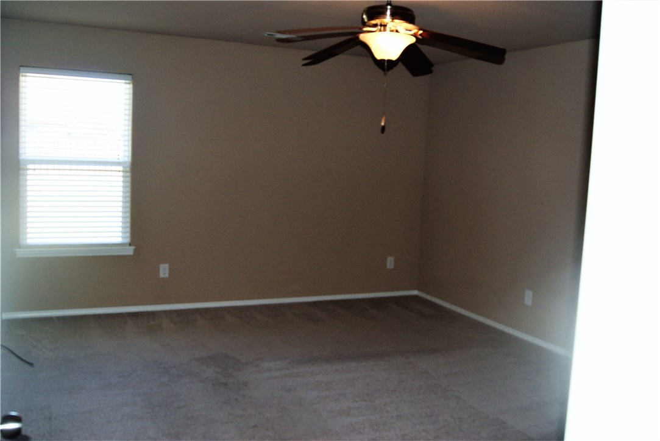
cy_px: 220
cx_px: 330
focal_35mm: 33
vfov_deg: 40.0
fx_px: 605
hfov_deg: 57.2
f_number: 5.6
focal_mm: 22
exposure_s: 1/60
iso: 400
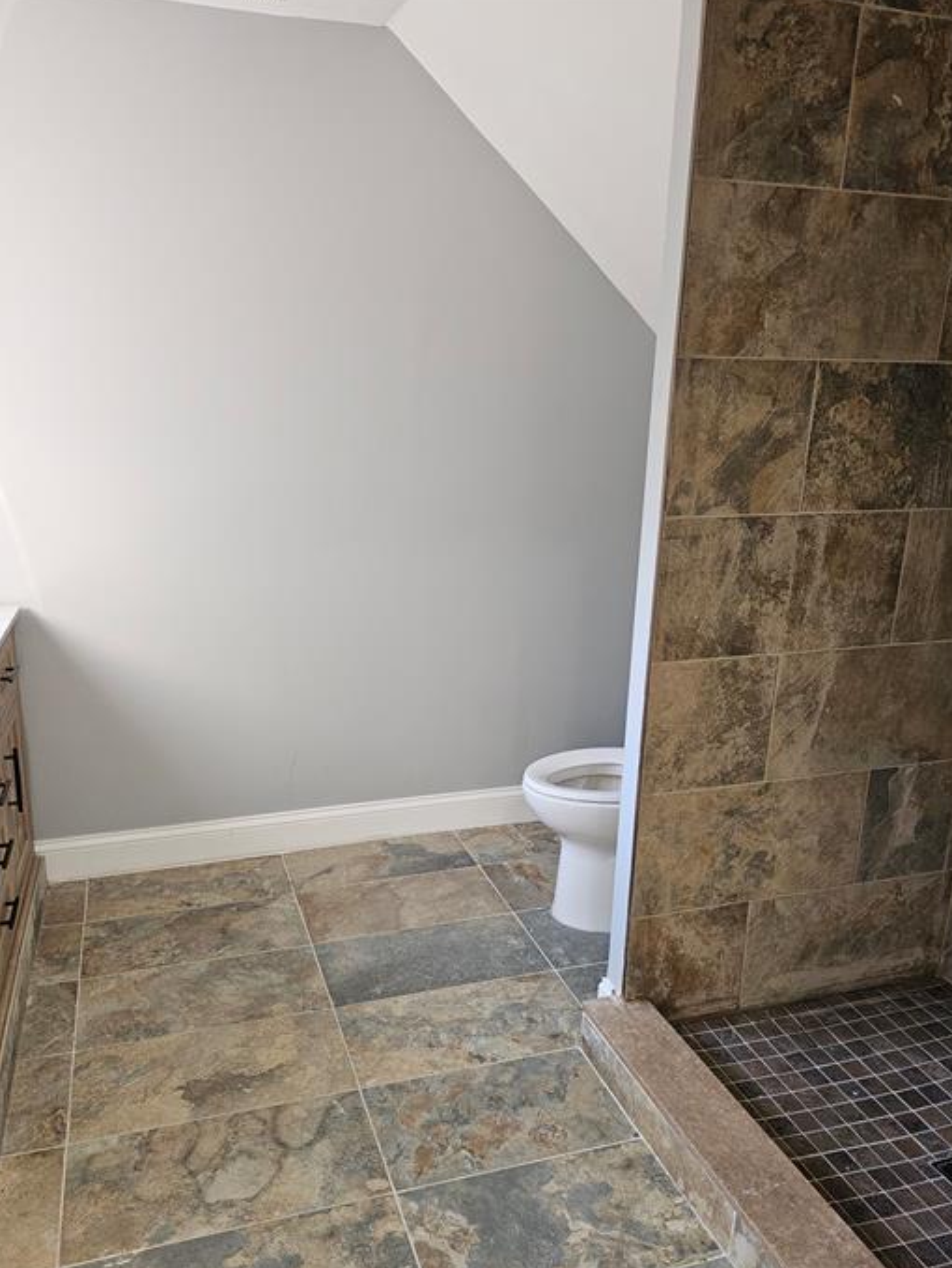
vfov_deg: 67.1
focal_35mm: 26
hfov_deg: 53.1
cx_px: 463
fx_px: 952
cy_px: 706
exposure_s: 1/60
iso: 100
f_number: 1.7
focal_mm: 6.3
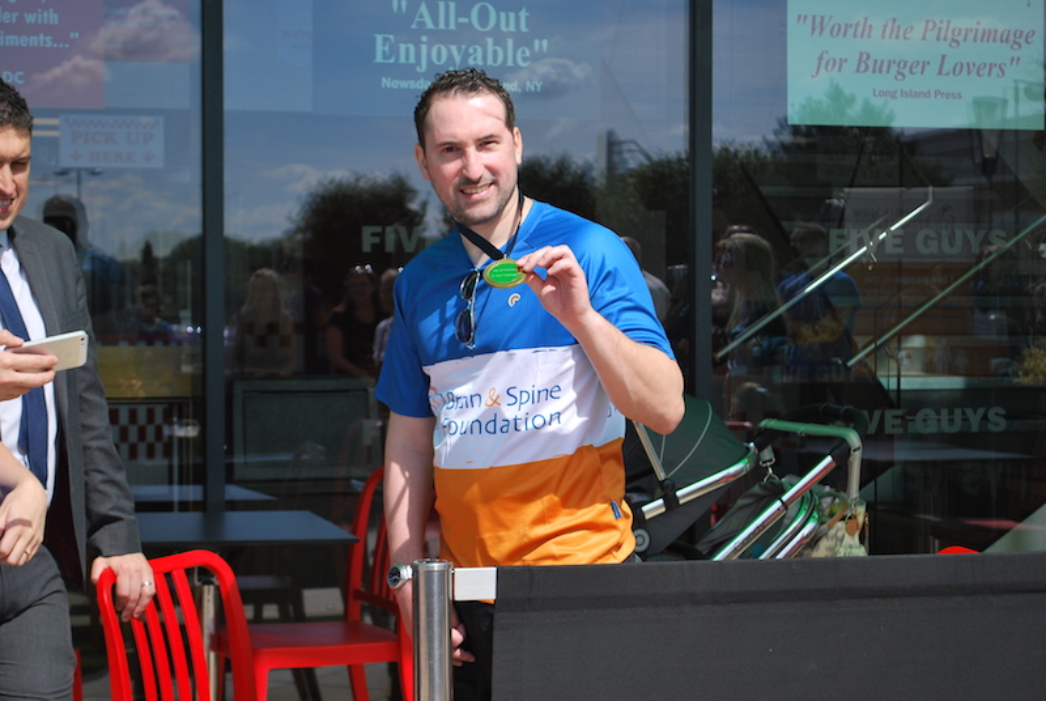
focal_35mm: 82
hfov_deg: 24.6
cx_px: 523
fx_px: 2401
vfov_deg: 16.6
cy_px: 350
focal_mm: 55
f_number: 5.6
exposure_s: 1/640
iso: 200
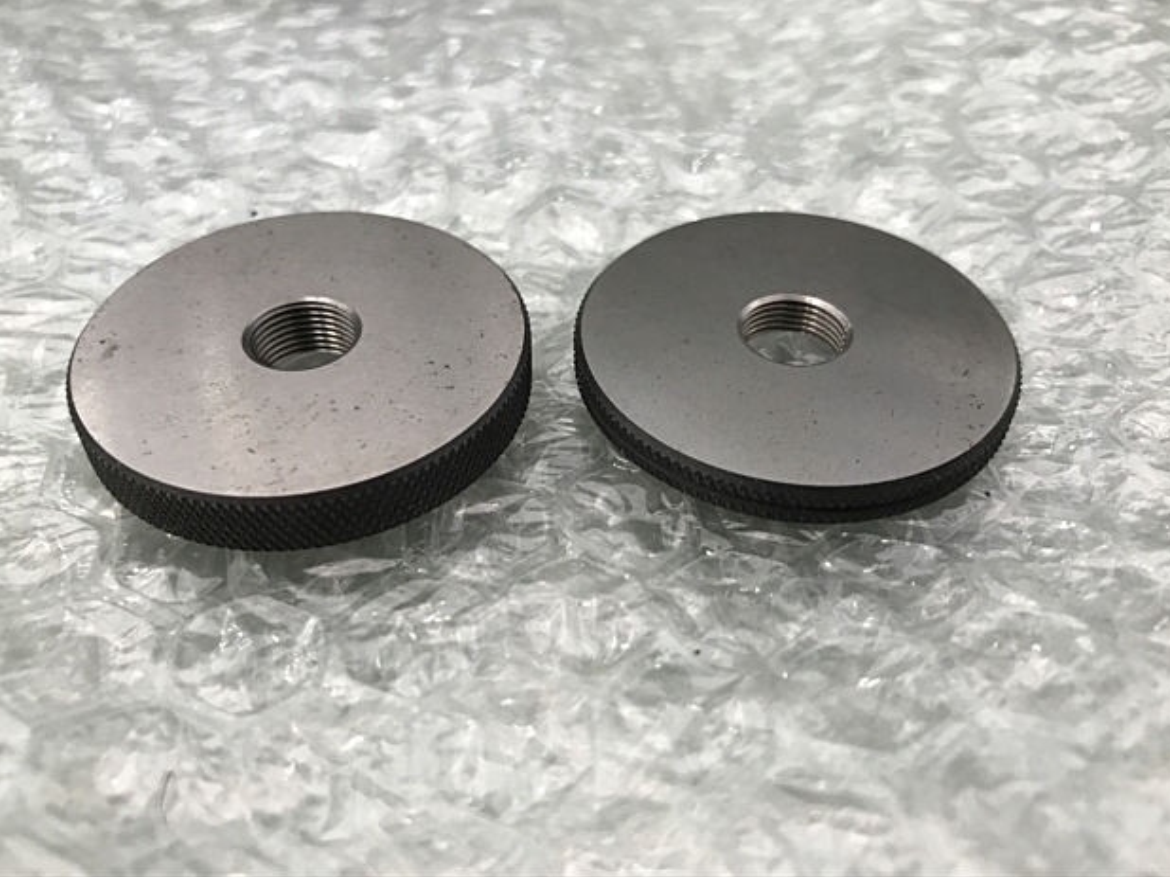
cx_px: 576
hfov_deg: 61.7
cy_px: 424
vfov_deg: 48.2
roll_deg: +0.7
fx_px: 980
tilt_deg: -42.8
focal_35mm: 29
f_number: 1.8
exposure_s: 1/24
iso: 32
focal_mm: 3.99
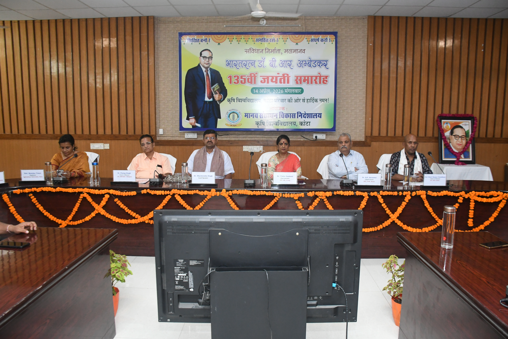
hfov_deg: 67.4
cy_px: 170
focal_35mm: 27
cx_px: 254
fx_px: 381
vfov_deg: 47.9
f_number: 5
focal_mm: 18
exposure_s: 1/125
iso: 2500
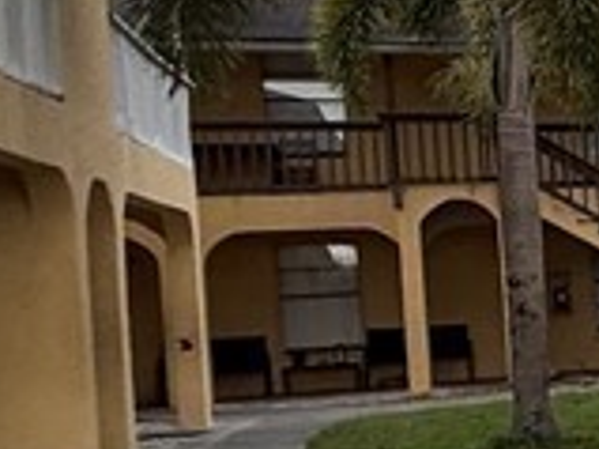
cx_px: 1725
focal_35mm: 90
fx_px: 1556
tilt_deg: +0.7
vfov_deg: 16.4
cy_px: 249
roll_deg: +3.1
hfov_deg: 12.1
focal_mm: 2.22
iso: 50
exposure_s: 1/208
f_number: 2.2
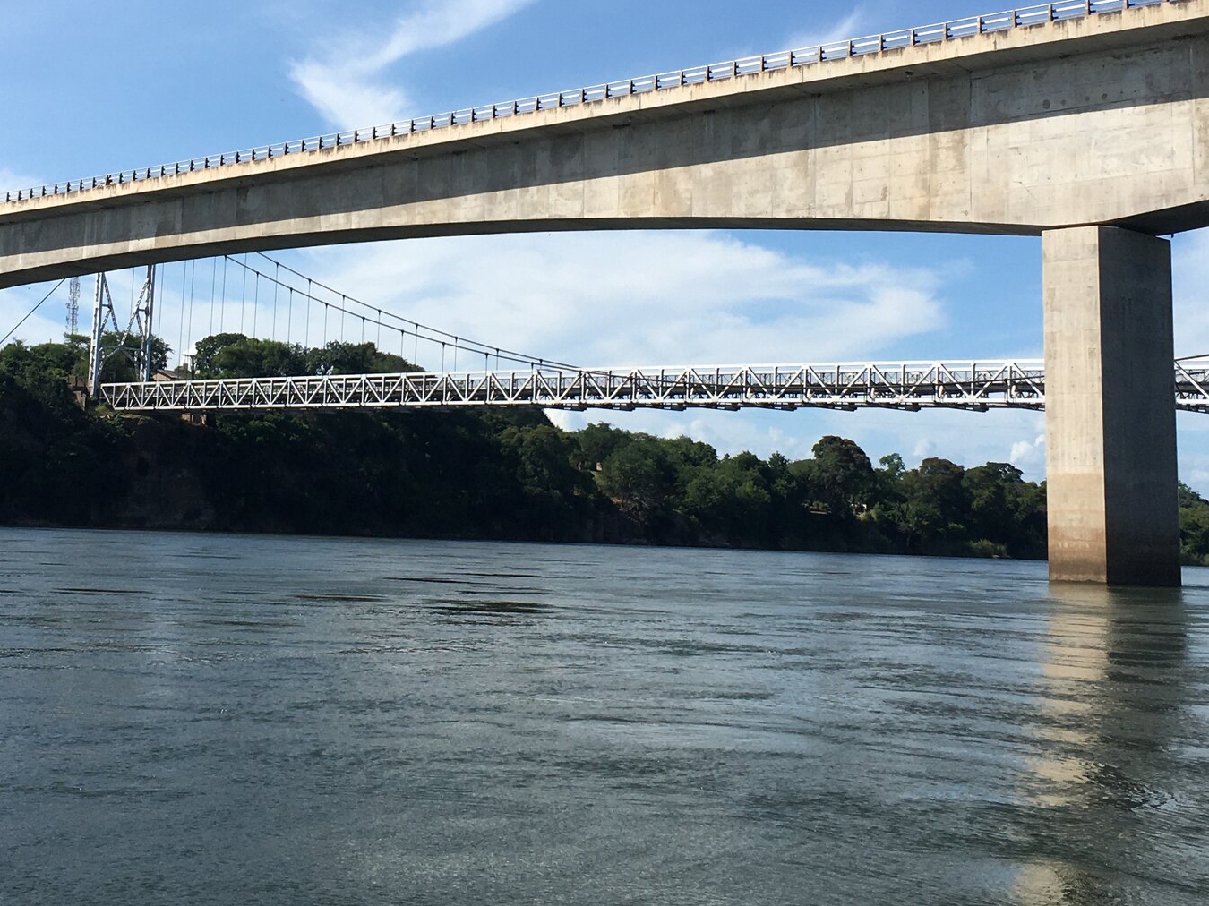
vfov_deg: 26.1
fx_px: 1921
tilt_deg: +8.7
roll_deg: -2.2
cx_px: 474
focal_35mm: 55
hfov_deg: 34.8
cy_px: 203
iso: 25
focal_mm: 4.15
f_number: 2.2
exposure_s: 1/2137
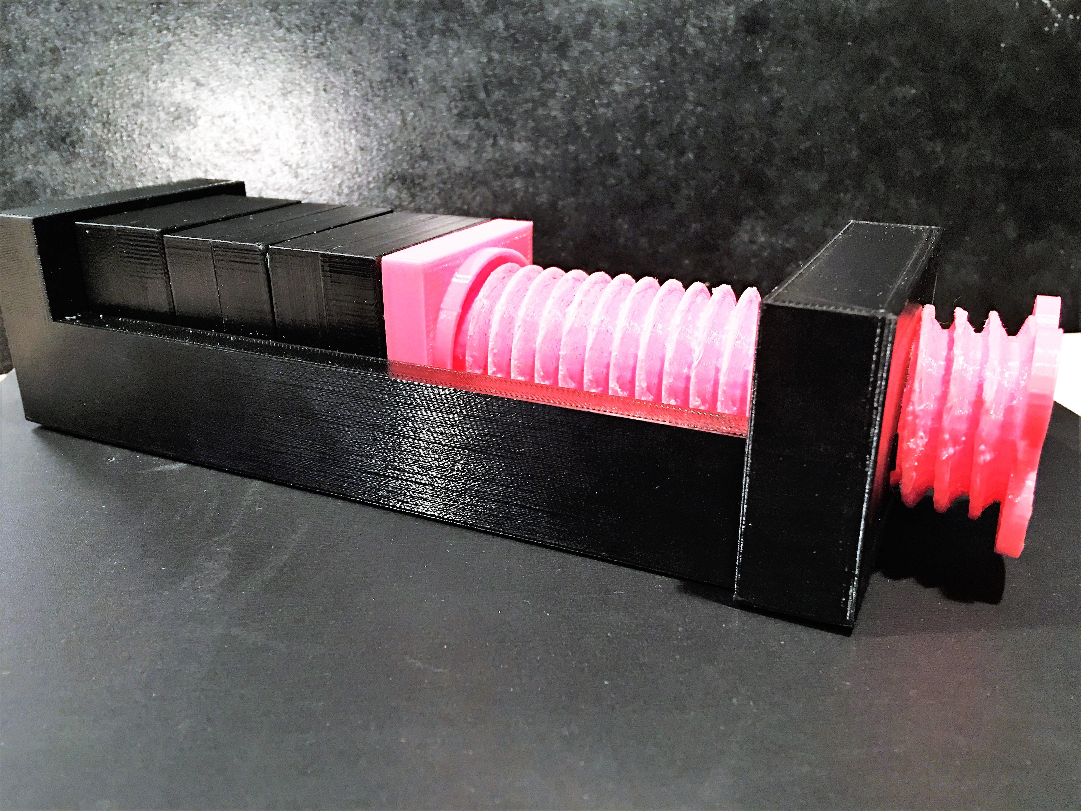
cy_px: 406
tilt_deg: -21.4
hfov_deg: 61.7
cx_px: 540
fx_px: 906
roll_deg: +1.0
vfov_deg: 48.2
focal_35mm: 29
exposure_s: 1/4
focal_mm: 4.15
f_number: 2.2
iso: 64
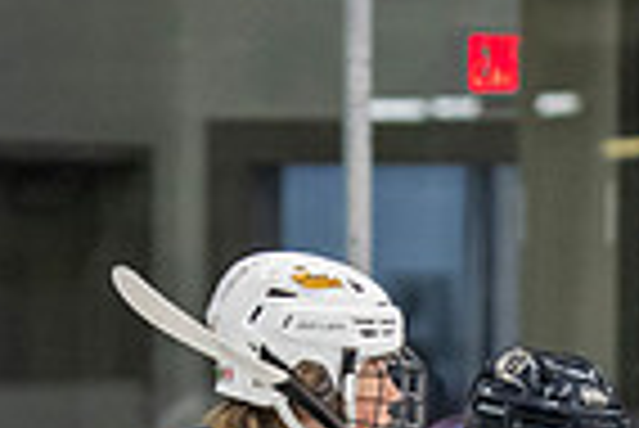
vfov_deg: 2.2
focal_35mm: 626
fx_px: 11123
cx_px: 603
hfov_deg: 3.3
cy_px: 1029
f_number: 3.2
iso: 2000
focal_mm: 105
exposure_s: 1/640
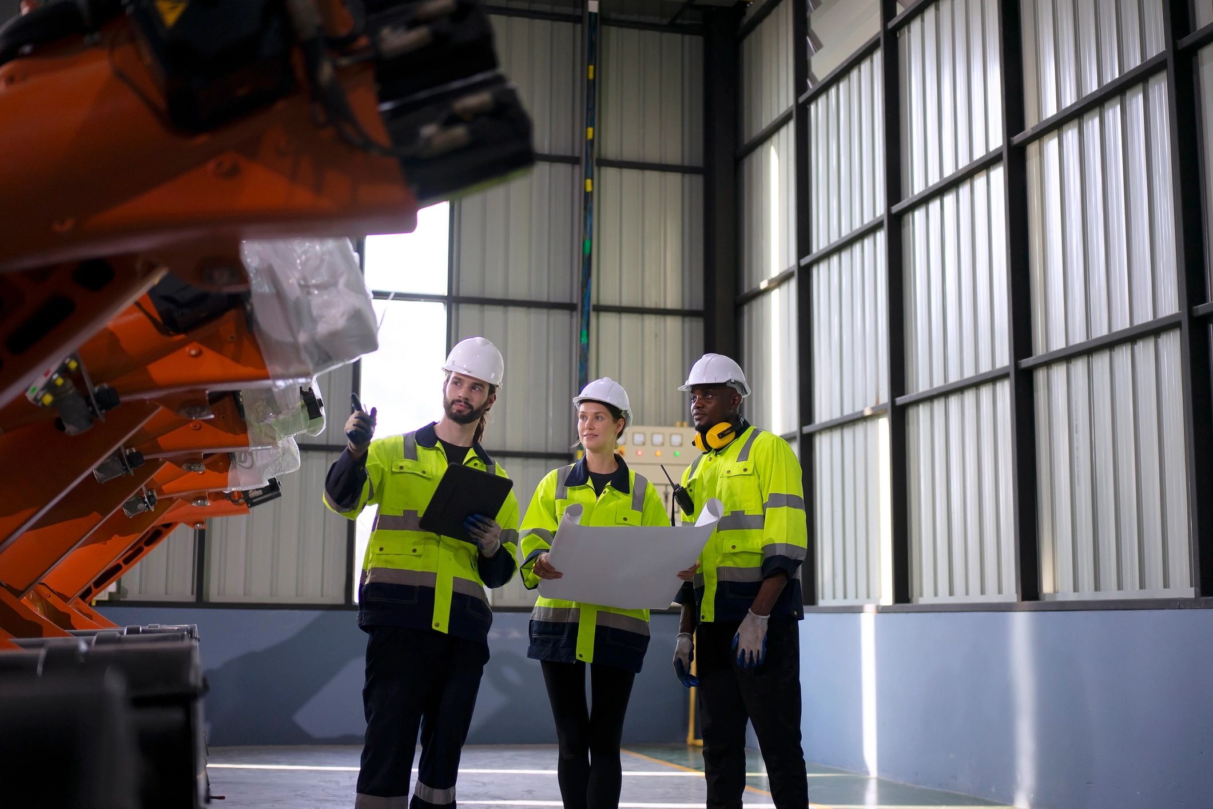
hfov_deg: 43.6
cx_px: 606
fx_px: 1516
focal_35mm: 45
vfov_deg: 29.9
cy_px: 404
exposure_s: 1/200
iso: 400
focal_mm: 45
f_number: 1.8
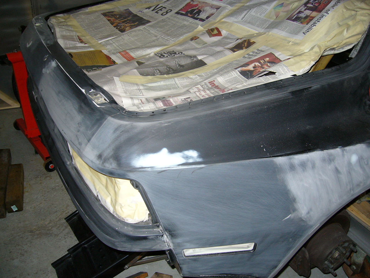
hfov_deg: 52.6
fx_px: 374
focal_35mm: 35
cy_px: 139
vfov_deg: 40.7
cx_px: 185
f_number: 2.8
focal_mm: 5.8
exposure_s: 1/60
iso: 150
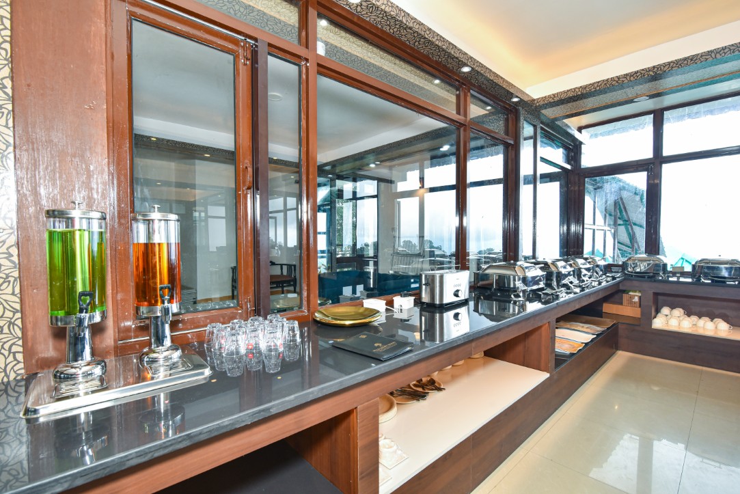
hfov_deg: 96.7
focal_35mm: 16
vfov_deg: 73.8
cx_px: 370
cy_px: 247
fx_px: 329
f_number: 8
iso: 800
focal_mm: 16
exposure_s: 1/100
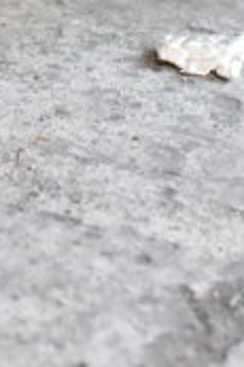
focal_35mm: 143
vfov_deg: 12.5
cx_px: 62
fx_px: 1457
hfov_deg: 9.6
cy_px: -389
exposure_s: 1/160
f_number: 6.3
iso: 6400
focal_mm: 18
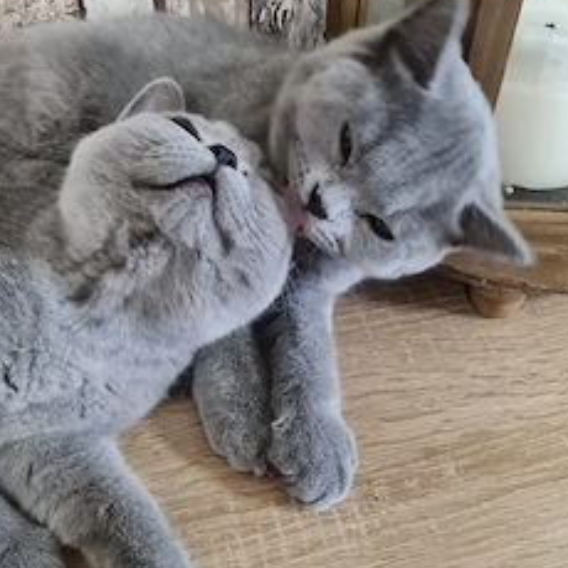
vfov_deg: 41.9
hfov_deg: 41.9
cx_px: 282
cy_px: 279
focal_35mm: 40
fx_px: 743
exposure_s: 1/50
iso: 500
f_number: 1.8
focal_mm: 5.4
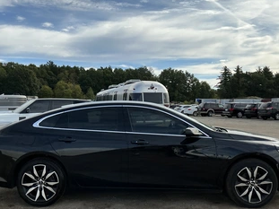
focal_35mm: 36
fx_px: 290
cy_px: 110
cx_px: 136
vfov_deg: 39.6
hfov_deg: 51.4
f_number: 1.8
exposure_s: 1/2058
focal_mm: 3
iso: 25
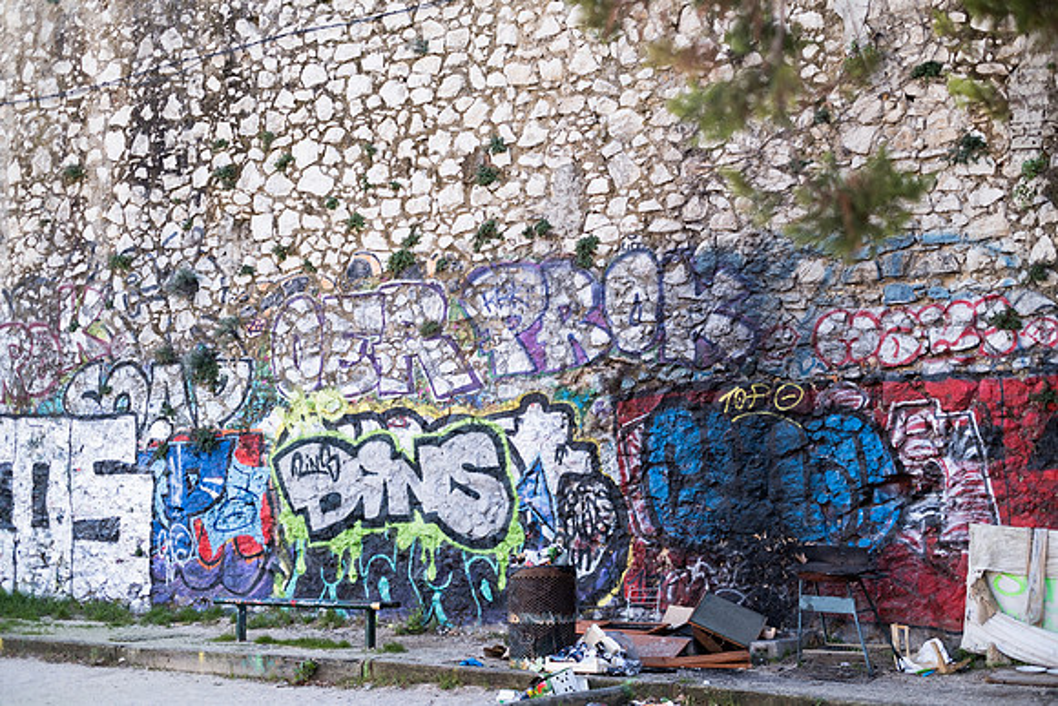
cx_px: 529
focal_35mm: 53
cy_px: 353
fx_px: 1558
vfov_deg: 25.5
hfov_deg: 37.5
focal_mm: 35
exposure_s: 1/350
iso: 160
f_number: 2
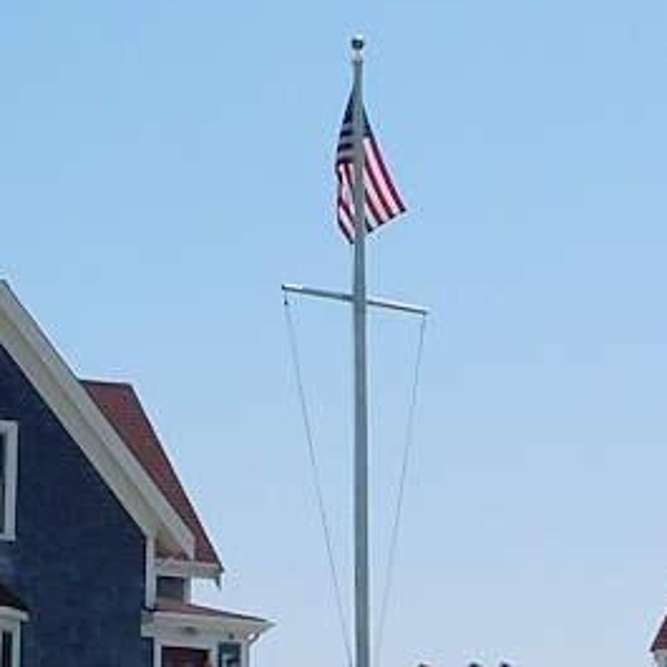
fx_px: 1417
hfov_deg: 26.2
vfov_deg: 26.5
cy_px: 375
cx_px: 476
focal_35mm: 65
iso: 125
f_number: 6.4
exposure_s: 1/640
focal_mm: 5.3
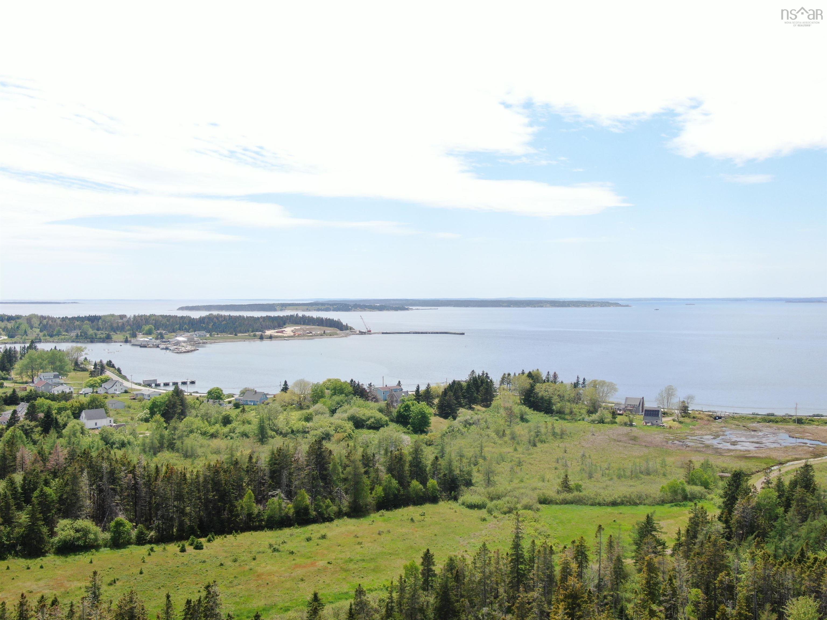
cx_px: 414
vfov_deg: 39.7
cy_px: 310
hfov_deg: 51.4
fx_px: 860
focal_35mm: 36
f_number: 3.3
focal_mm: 6.08
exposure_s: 1/800
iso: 110
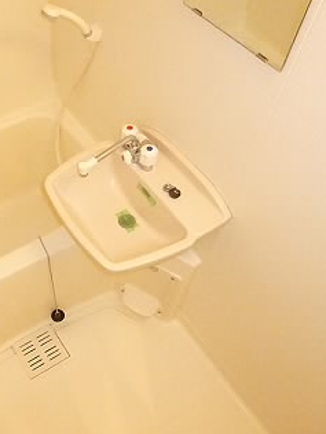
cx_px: 80
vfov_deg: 54.0
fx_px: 427
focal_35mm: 34
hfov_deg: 40.6
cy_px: 219
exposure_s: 1/100
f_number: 3.1
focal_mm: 4.5
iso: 1600
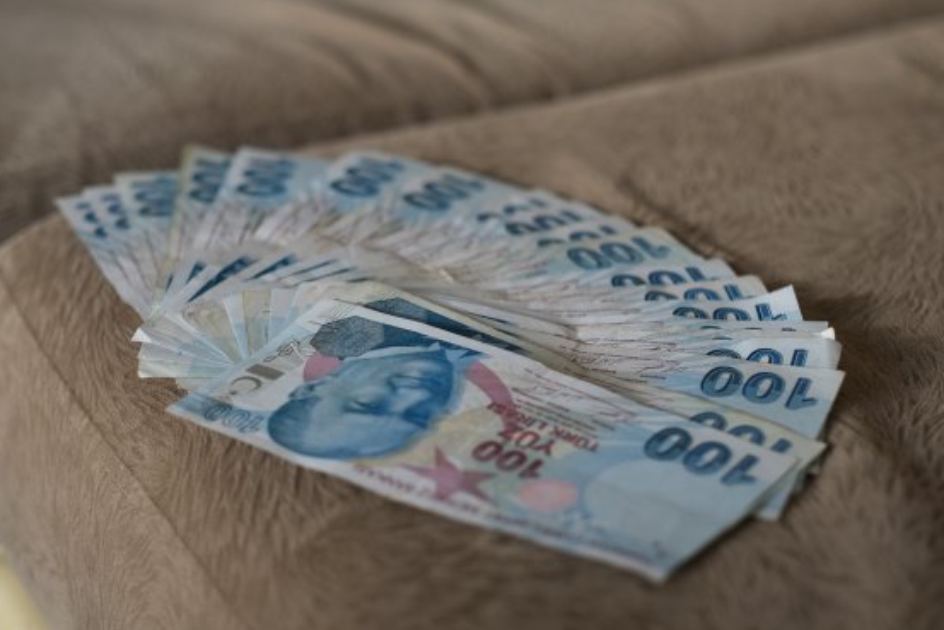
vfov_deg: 14.7
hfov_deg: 21.9
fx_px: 2439
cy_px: 340
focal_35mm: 93
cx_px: 469
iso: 160
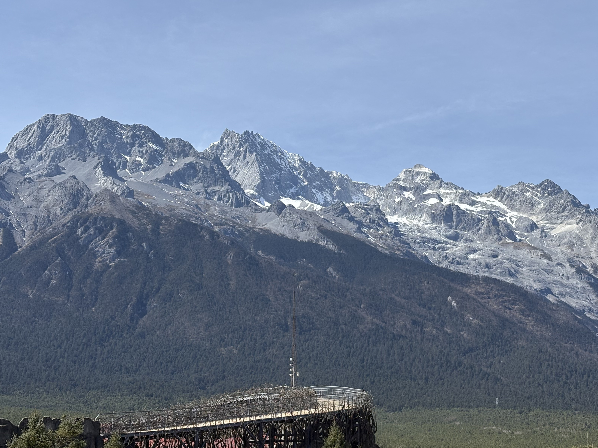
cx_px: 375
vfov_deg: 22.2
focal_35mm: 66
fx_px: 1140
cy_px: 208
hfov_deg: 29.3
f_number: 1.6
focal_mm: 5.96
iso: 32
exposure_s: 1/3125
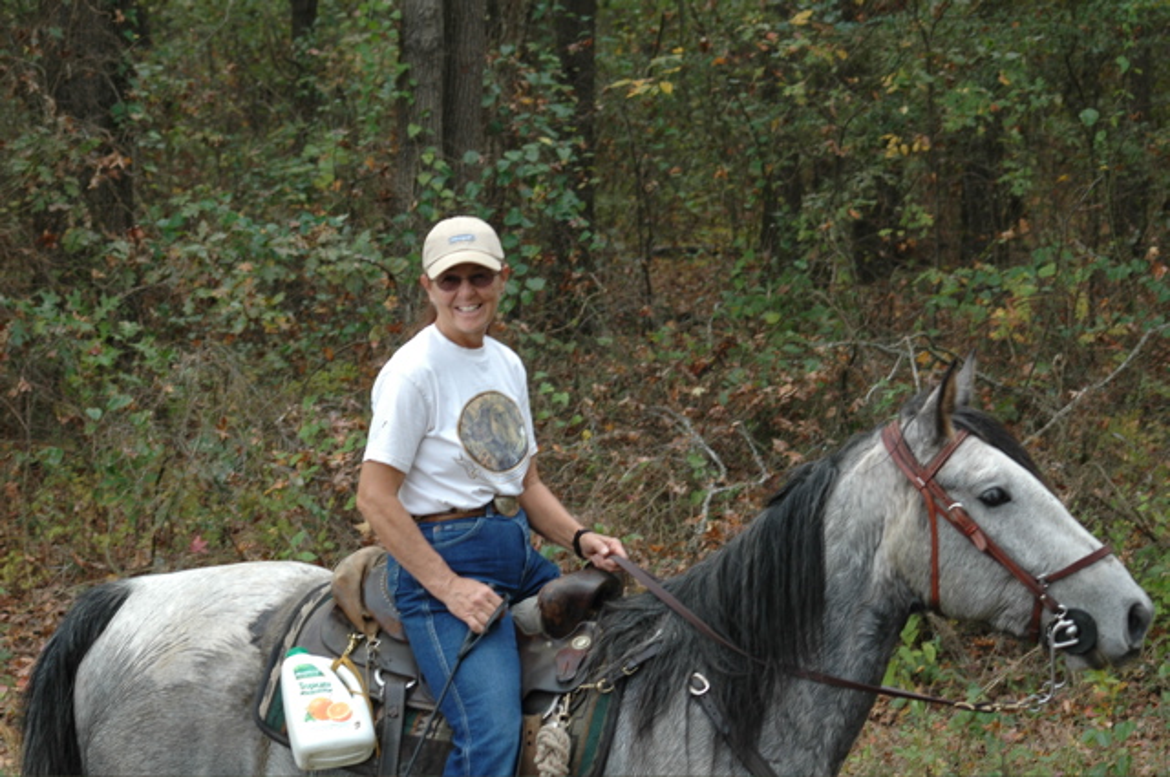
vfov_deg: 13.0
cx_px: 585
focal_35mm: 105
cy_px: 388
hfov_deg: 19.5
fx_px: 3408
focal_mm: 70
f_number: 6.3
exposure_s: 1/160
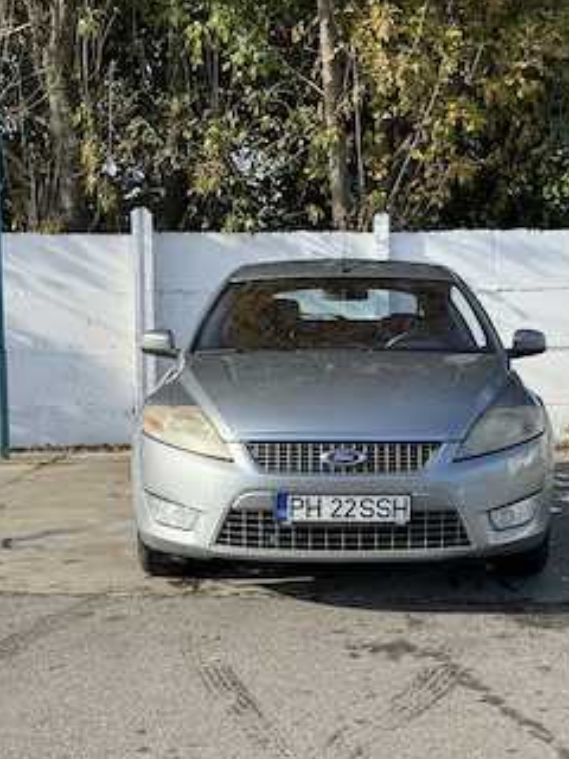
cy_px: 425
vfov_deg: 32.1
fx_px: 1315
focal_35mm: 60
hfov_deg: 24.4
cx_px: 349
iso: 64
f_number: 1.78
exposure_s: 1/2415
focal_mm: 6.76
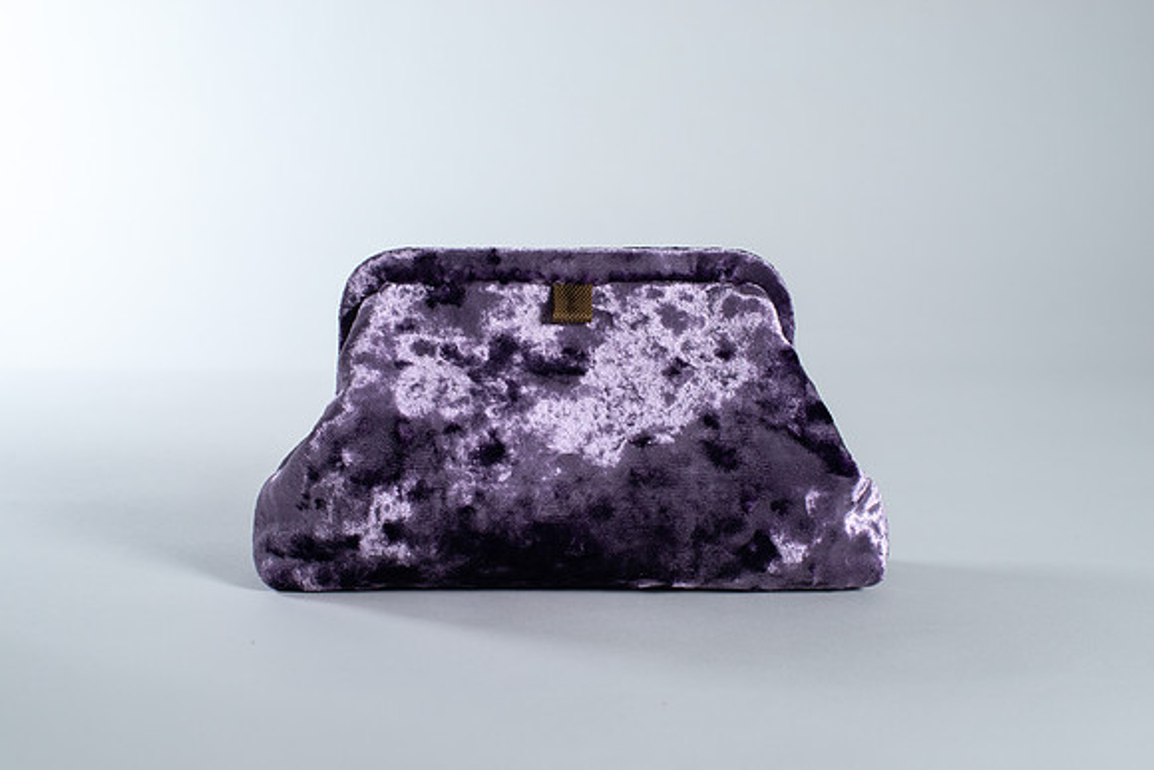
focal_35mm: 51
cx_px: 577
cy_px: 385
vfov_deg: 26.7
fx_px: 1624
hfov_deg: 39.1
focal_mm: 50
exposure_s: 1/200
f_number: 8
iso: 200
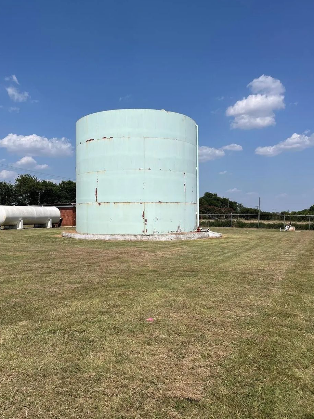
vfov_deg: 61.7
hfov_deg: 48.2
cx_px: 143
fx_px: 351
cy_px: 214
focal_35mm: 29
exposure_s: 1/6897
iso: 50
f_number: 1.6
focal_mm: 5.1
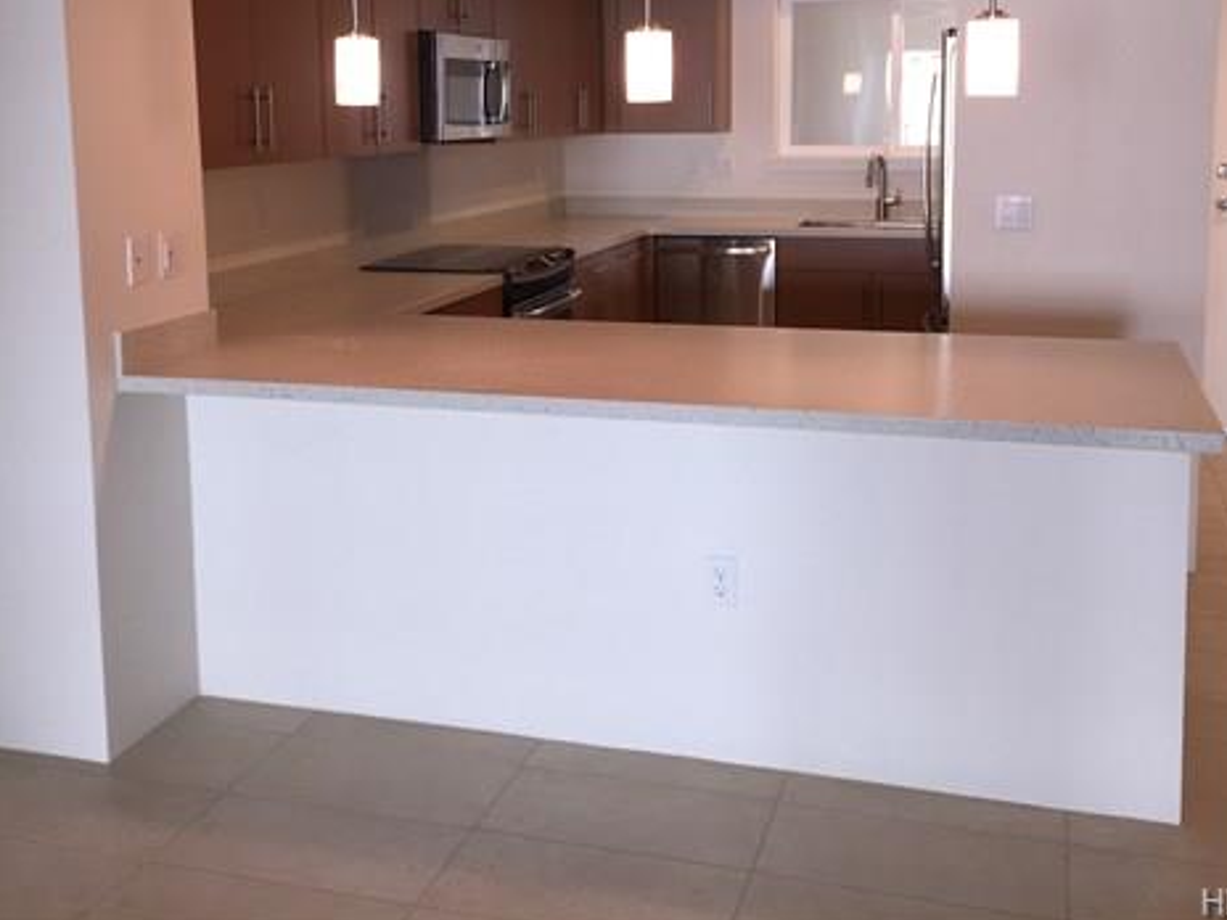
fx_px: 1418
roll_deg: -0.1
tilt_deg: -7.3
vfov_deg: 35.5
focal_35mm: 40
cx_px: 587
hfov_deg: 46.8
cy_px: 293
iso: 32
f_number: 2.2
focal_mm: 4.15
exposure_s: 1/30
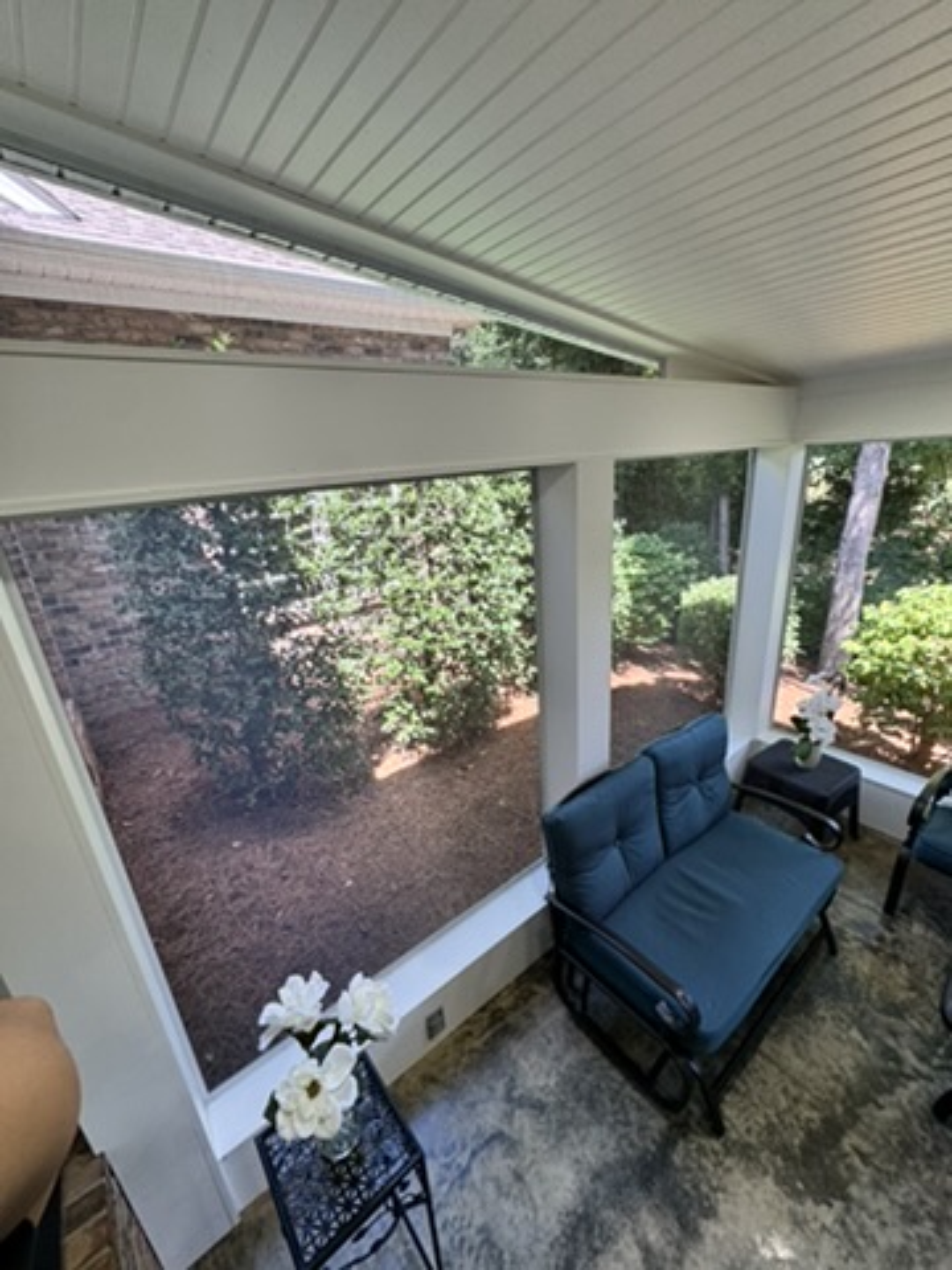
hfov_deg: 85.7
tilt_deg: -17.6
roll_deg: +3.6
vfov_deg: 102.1
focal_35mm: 14
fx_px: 513
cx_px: 476
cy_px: 635
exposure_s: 1/120
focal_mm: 2.22
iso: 125
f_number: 2.2
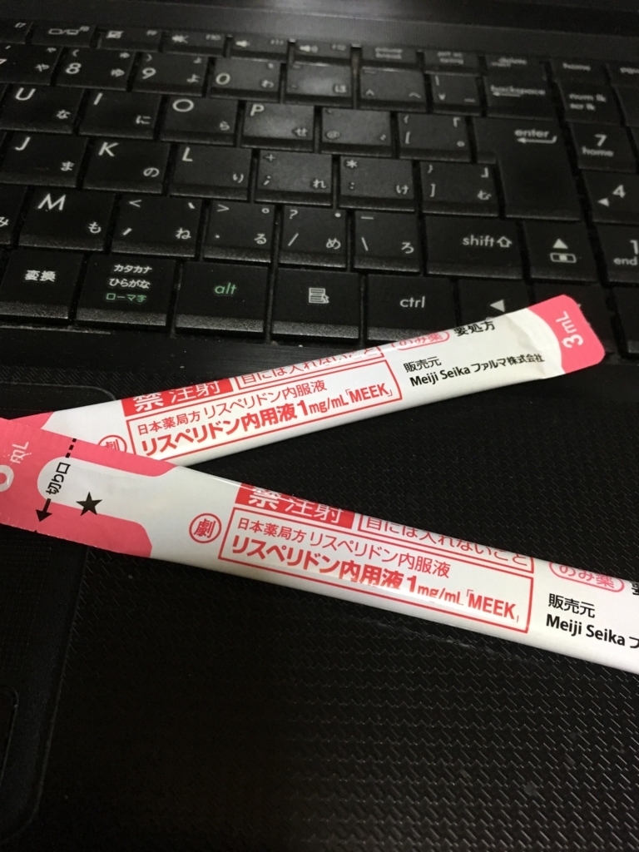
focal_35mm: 29
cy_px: 426
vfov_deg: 61.7
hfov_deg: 48.2
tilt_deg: -55.2
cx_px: 320
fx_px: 714
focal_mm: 4.15
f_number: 2.2
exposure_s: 1/20
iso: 200
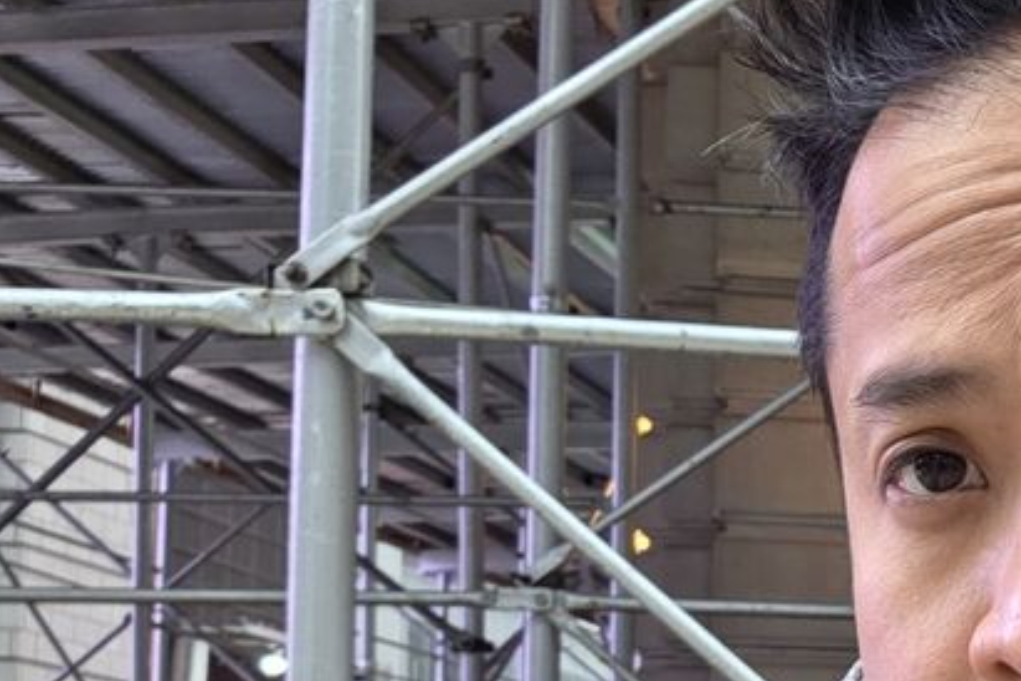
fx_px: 2155
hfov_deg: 24.6
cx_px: 1165
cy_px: 790
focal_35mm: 76
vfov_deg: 17.2
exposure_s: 1/120
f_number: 2.2
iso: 160
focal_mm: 3.3
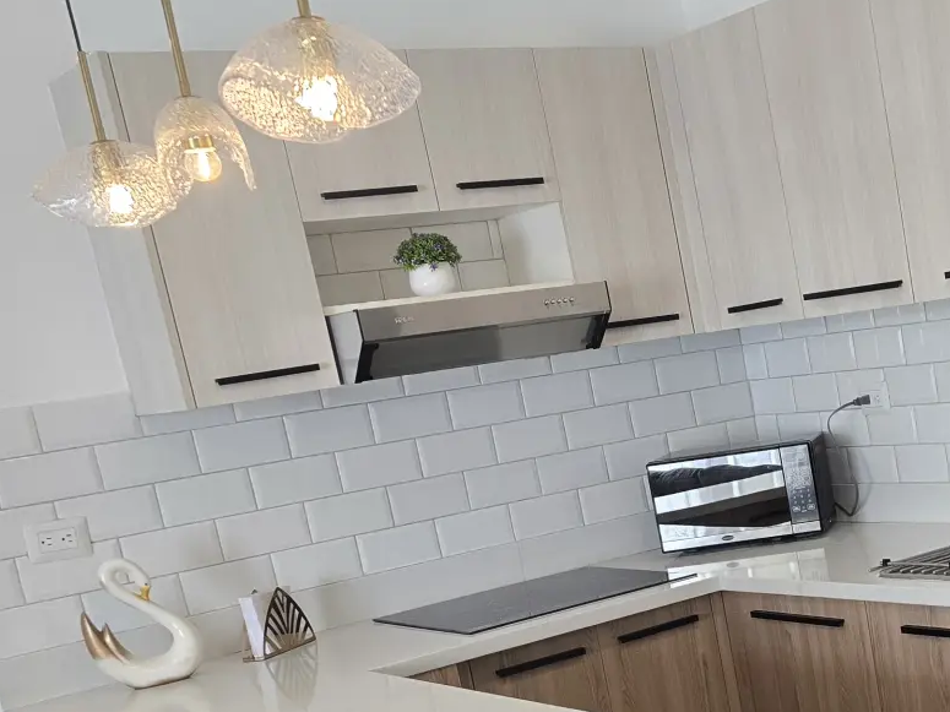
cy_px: 625
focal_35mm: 57
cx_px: 900
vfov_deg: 25.0
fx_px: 1564
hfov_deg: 31.8
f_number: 1.7
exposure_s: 1/180
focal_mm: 6.3
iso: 160
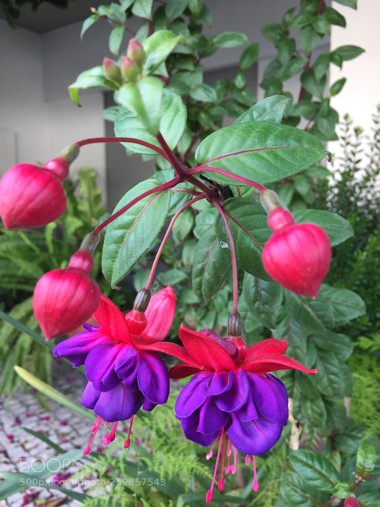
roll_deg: +0.1
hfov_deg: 48.2
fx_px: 424
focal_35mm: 29
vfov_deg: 61.7
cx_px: 190
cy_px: 254
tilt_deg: -4.7
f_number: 2.2
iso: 32
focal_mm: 4.15
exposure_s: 1/50
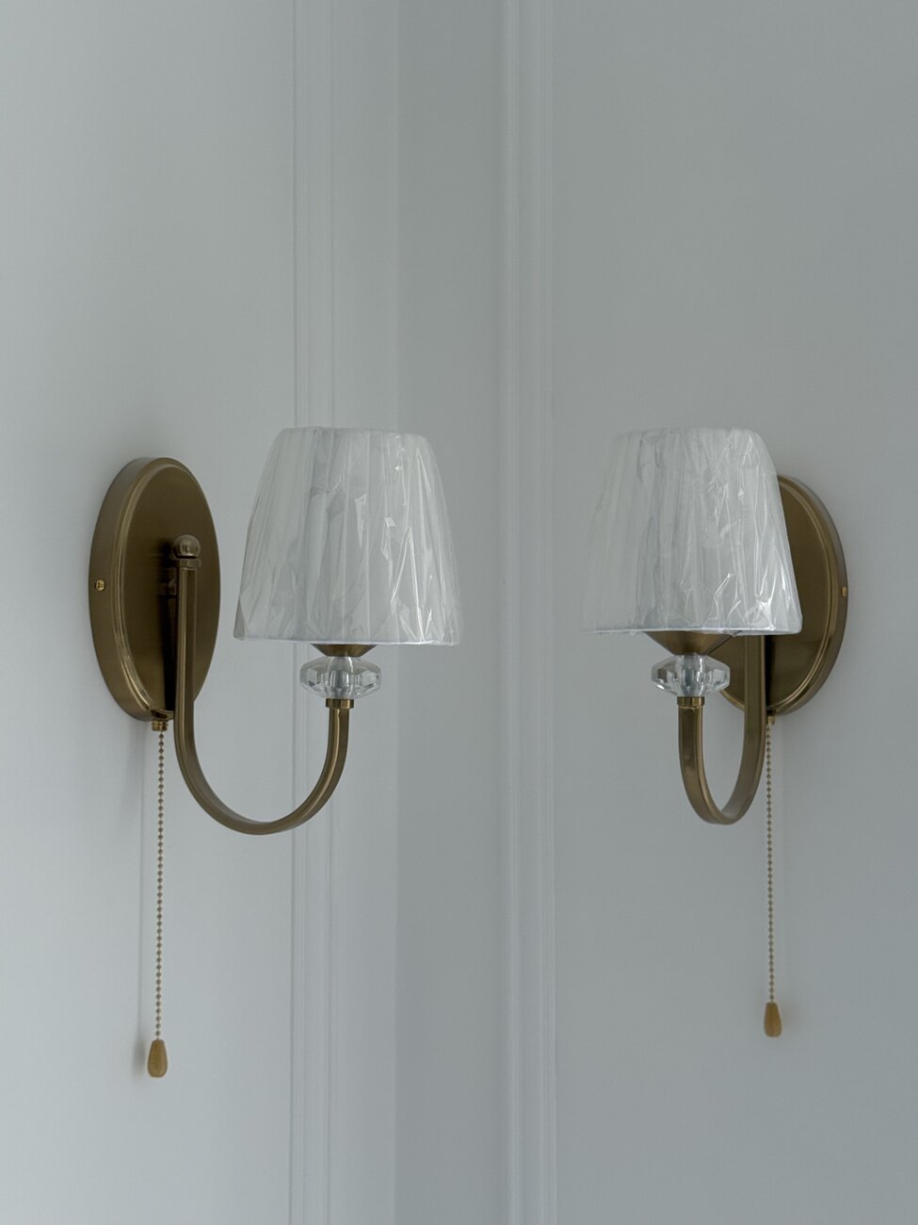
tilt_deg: +1.9
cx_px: 459
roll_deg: -0.3
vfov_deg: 39.7
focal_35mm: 48
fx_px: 1697
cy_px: 612
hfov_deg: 30.3
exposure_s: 1/242
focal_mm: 6.76
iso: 125
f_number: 1.78
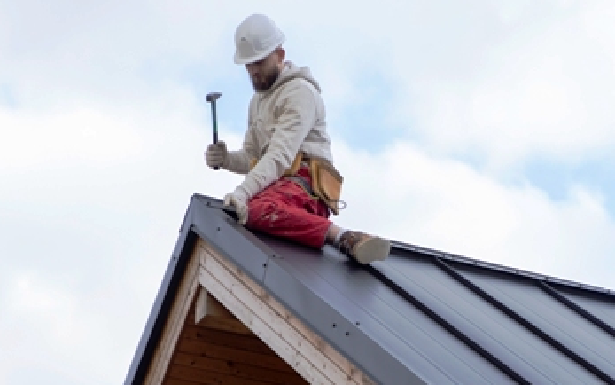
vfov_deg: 7.5
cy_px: 221
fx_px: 2950
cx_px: 416
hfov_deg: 11.9
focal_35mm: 176
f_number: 3.5
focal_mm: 75
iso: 200
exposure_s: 1/250
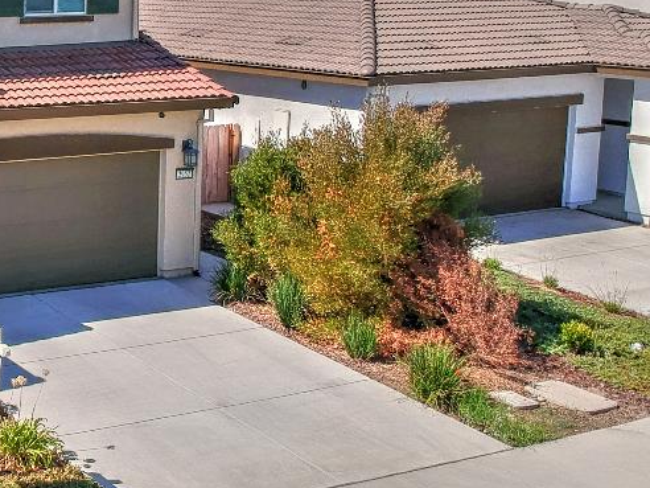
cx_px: -111
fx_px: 1221
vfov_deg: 22.5
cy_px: 153
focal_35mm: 65
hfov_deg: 26.7
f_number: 2.6
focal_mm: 4.5
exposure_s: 1/1600
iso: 101
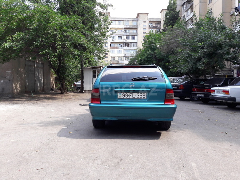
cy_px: 90
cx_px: 120
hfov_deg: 63.4
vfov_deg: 49.7
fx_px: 194
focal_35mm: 28
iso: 40
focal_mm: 3.7
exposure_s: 1/250
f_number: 1.9
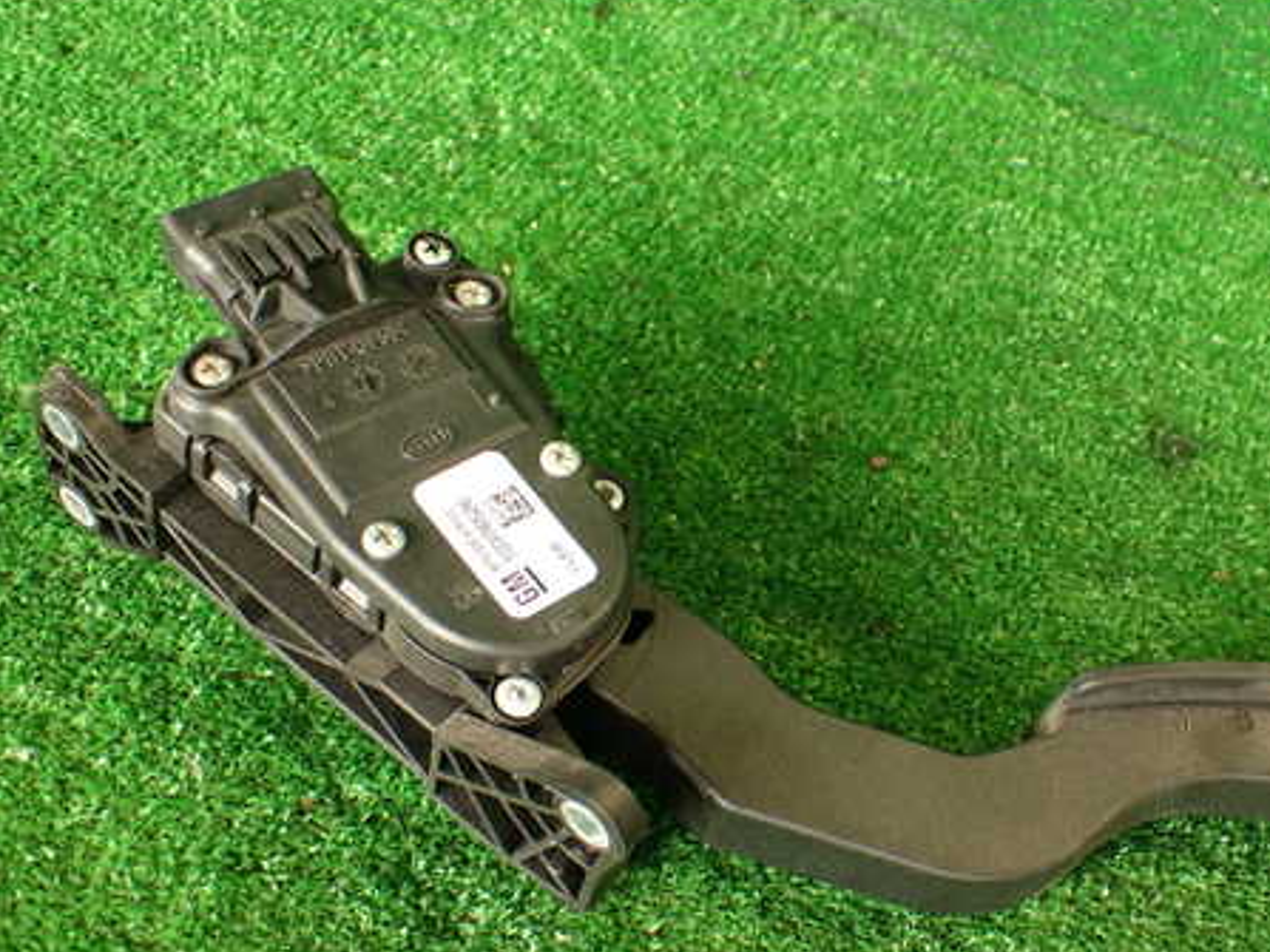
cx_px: 847
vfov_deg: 33.5
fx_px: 1577
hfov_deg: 43.3
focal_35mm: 43
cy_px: 551
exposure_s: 1/30
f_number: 2.4
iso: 200
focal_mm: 5.79
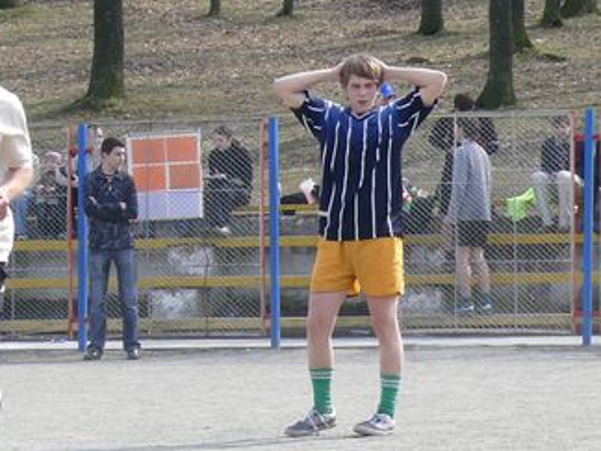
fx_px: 4115
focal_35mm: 237
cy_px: 221
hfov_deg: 8.3
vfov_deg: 6.3
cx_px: 202
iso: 100
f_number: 5
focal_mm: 16.3
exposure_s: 1/250
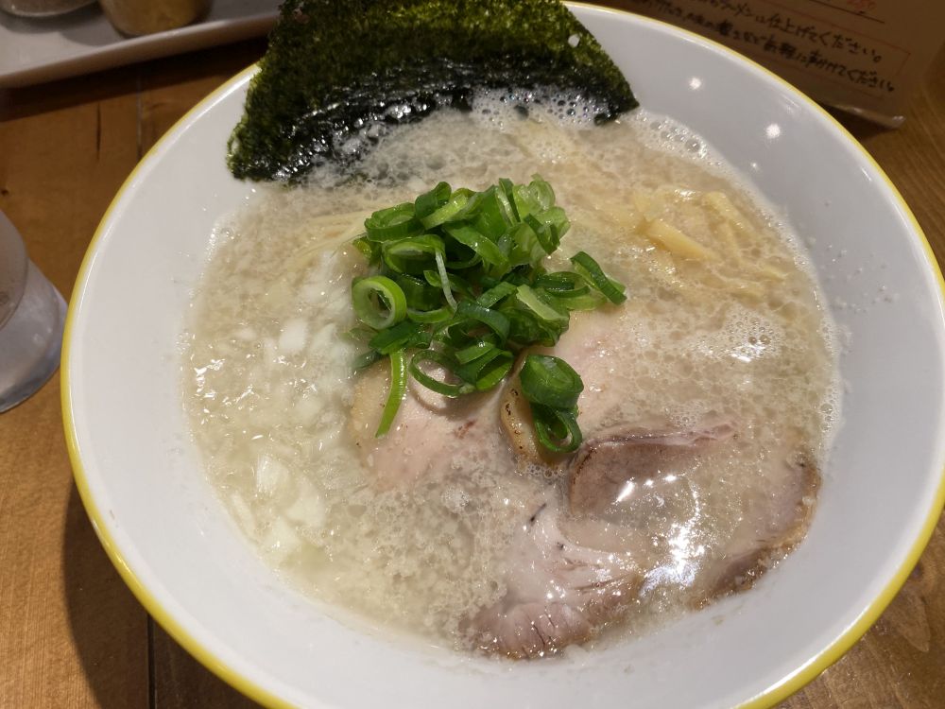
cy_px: 354
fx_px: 710
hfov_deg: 67.3
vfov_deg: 53.1
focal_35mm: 26
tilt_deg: -61.1
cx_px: 472
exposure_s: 1/120
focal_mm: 4.25
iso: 50
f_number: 1.8
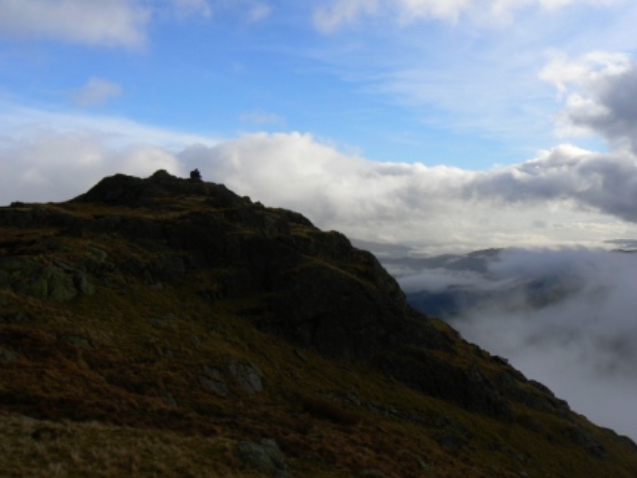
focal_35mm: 36
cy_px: 239
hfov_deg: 51.4
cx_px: 318
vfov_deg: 39.7
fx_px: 662
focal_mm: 6
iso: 80
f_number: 7.1
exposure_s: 1/400
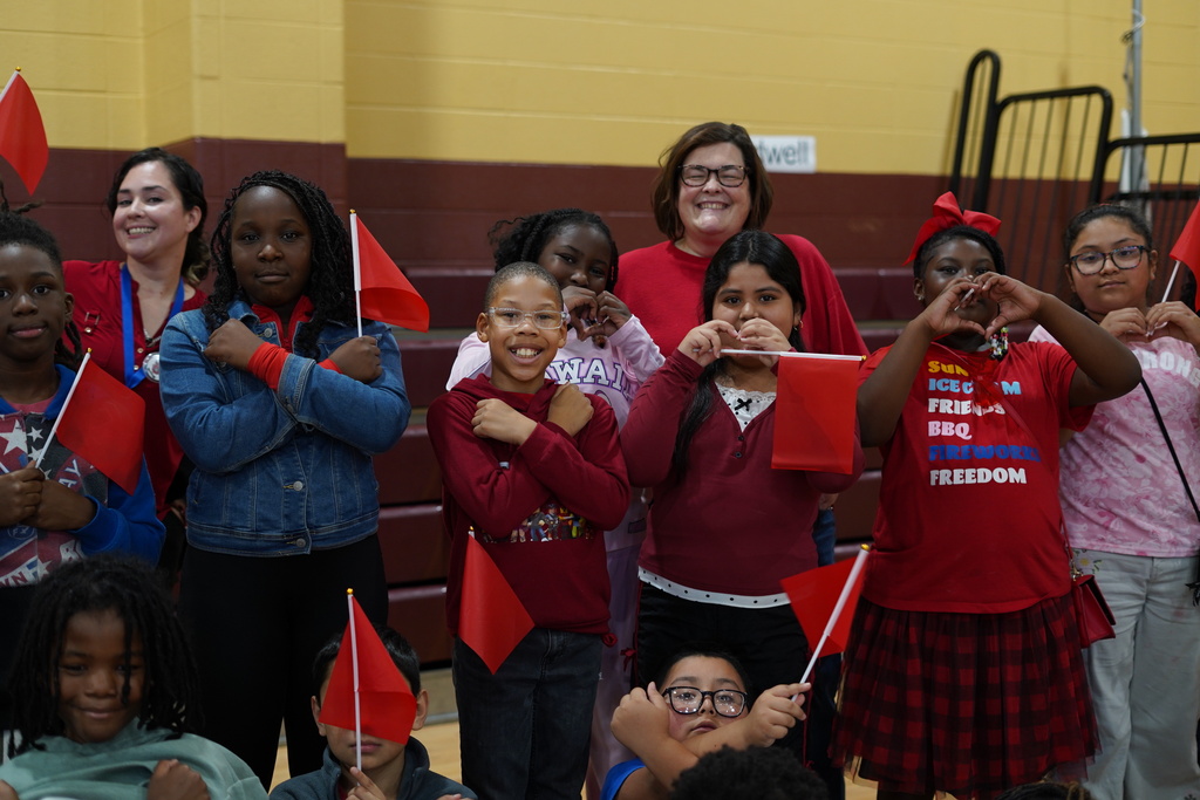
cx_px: 600
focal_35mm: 50
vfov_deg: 27.0
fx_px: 1667
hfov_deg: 39.6
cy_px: 400
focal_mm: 50
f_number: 2.5
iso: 1000
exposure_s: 1/160
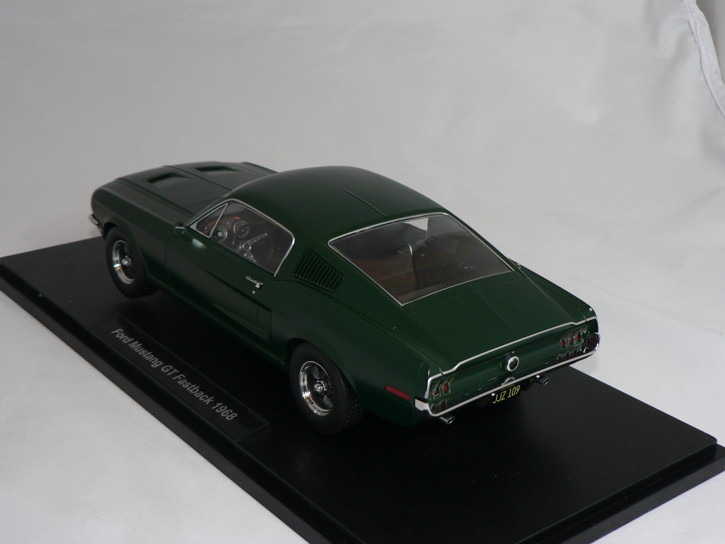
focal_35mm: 53
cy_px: 272
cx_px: 362
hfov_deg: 36.2
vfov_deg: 27.5
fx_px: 1110
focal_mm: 8.8
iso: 80
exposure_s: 1/60
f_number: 2.8
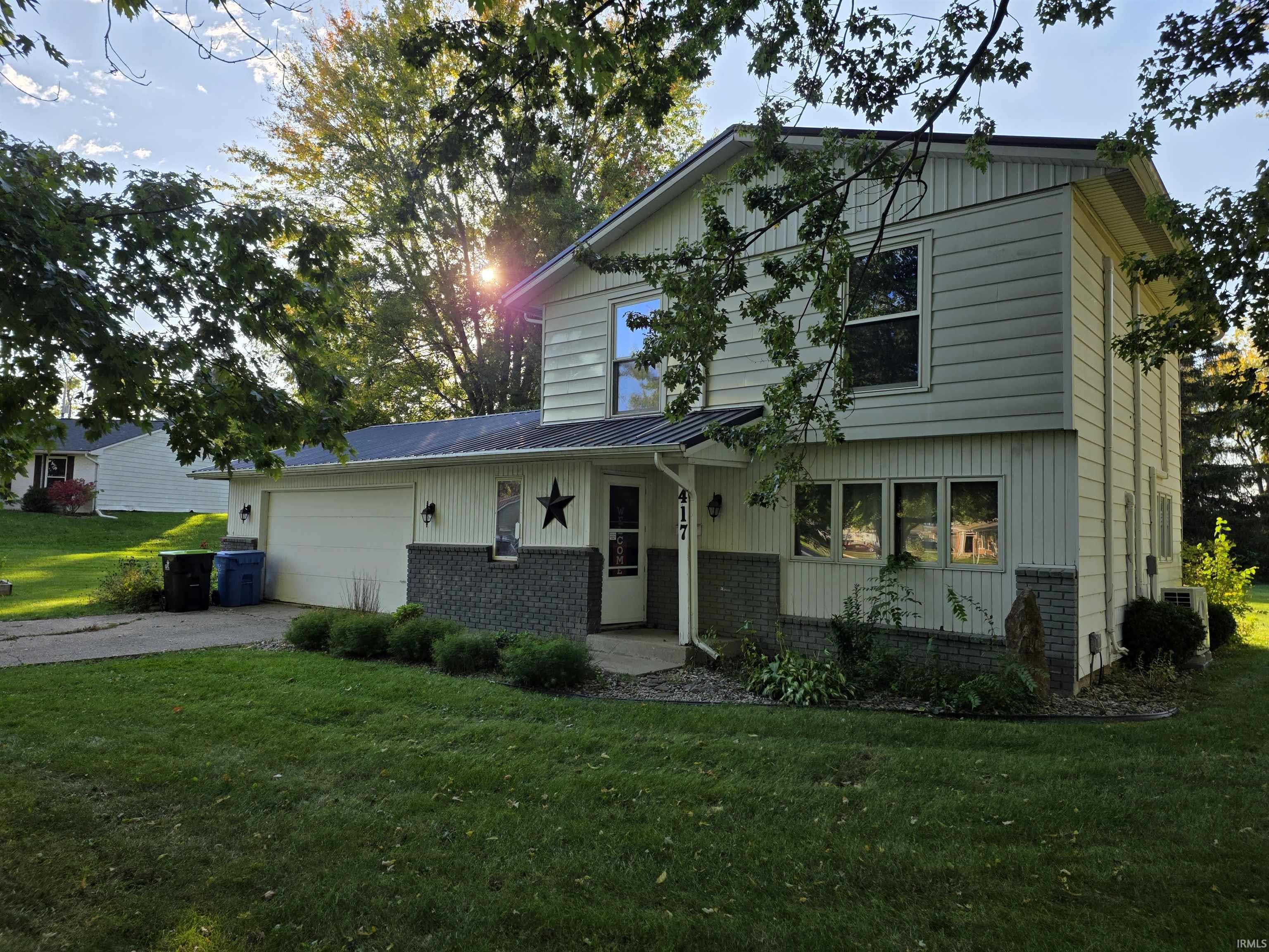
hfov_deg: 73.9
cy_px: 476
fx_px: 843
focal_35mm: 23
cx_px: 634
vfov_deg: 58.9
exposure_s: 1/2423
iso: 80
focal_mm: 6.25
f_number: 1.7
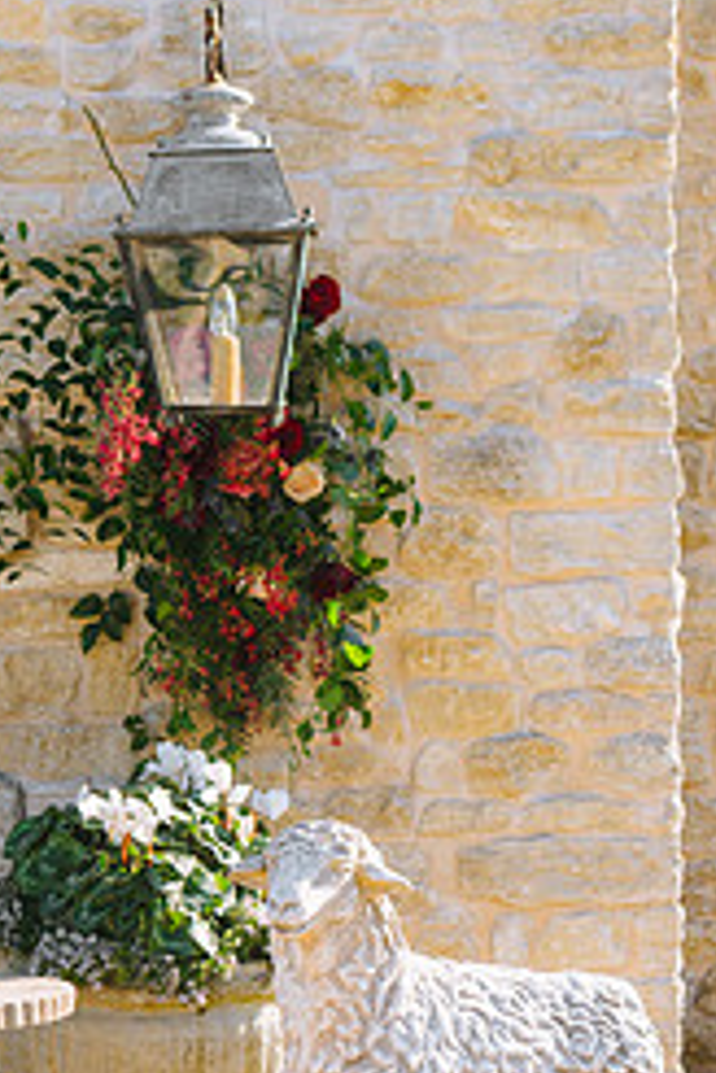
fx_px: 2834
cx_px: 203
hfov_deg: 14.4
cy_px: 667
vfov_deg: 21.4
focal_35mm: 95
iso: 100
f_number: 4
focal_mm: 52
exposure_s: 1/500
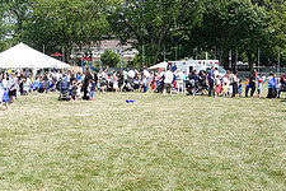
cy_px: 82
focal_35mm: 62
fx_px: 493
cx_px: 6
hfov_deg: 30.3
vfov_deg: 21.9
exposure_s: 1/200
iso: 160
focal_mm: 24
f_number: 9
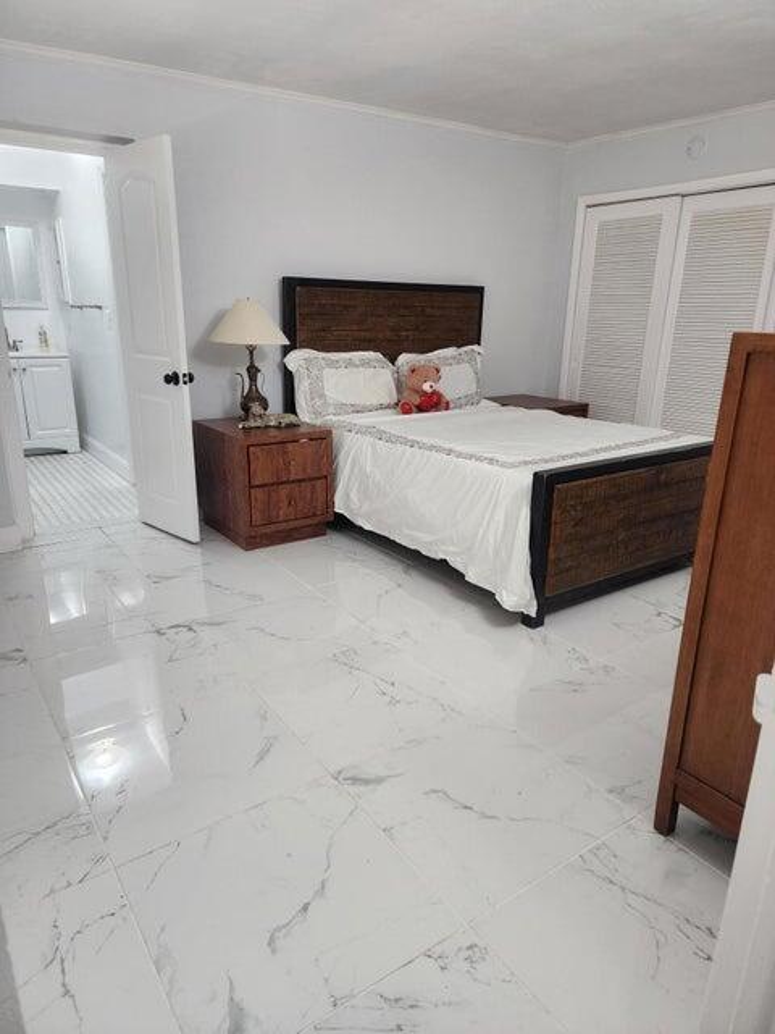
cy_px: 517
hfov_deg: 58.9
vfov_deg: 73.9
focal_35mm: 23
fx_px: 687
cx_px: 388
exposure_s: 1/120
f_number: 1.8
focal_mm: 6.4
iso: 400
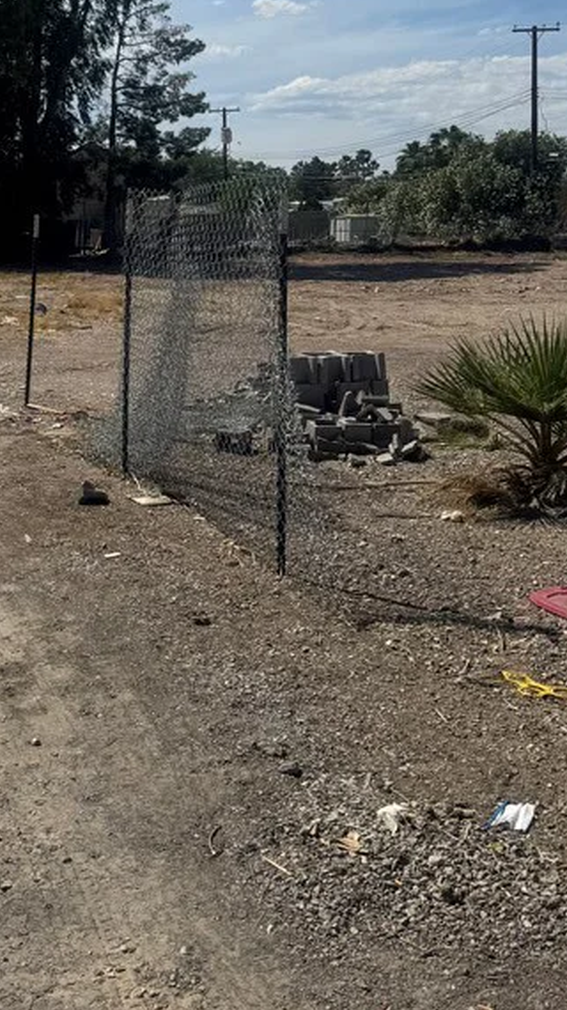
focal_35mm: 47
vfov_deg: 43.5
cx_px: 83
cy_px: 404
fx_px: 1258
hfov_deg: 24.8
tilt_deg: -7.6
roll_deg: +1.9
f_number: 1.78
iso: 80
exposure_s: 1/7937
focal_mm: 6.76
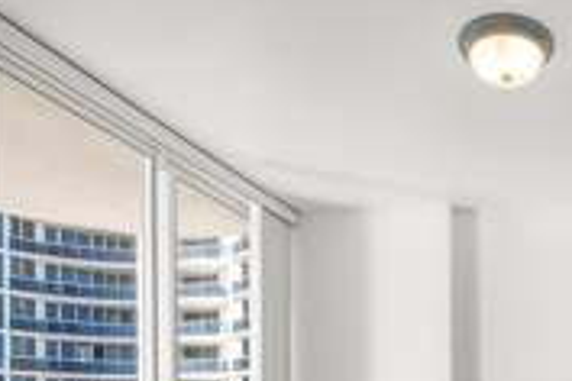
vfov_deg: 30.9
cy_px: 428
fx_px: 604
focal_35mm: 38
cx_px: 549
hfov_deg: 44.4
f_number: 8
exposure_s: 1/15
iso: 400
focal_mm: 14
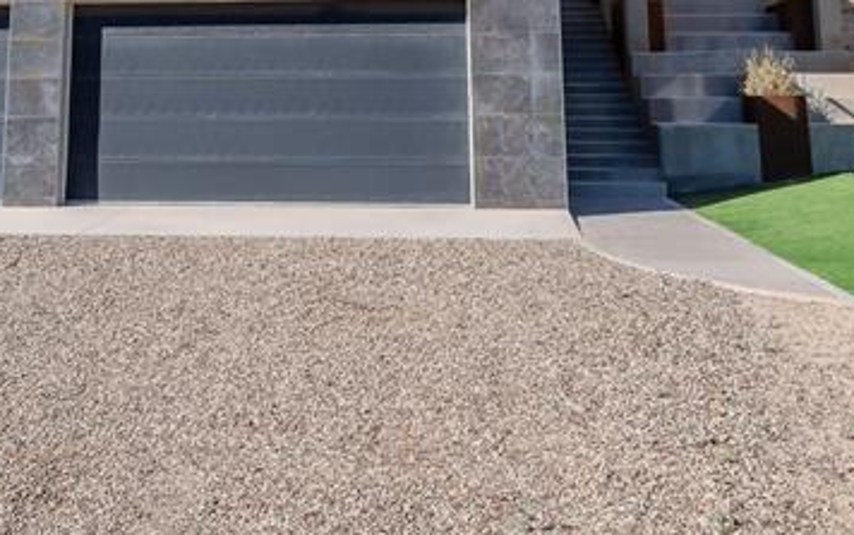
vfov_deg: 28.3
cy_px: -65
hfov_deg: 48.0
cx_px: 350
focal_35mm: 41
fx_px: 955
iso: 50
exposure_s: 1/750
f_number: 4
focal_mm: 14
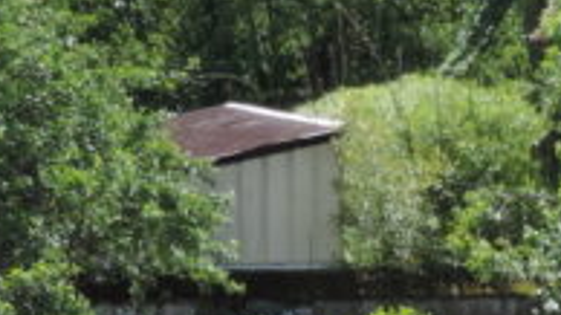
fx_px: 4015
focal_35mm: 270
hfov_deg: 7.9
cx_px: 743
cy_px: 818
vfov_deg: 4.4
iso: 80
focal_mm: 8.3
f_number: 3.5
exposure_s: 1/400
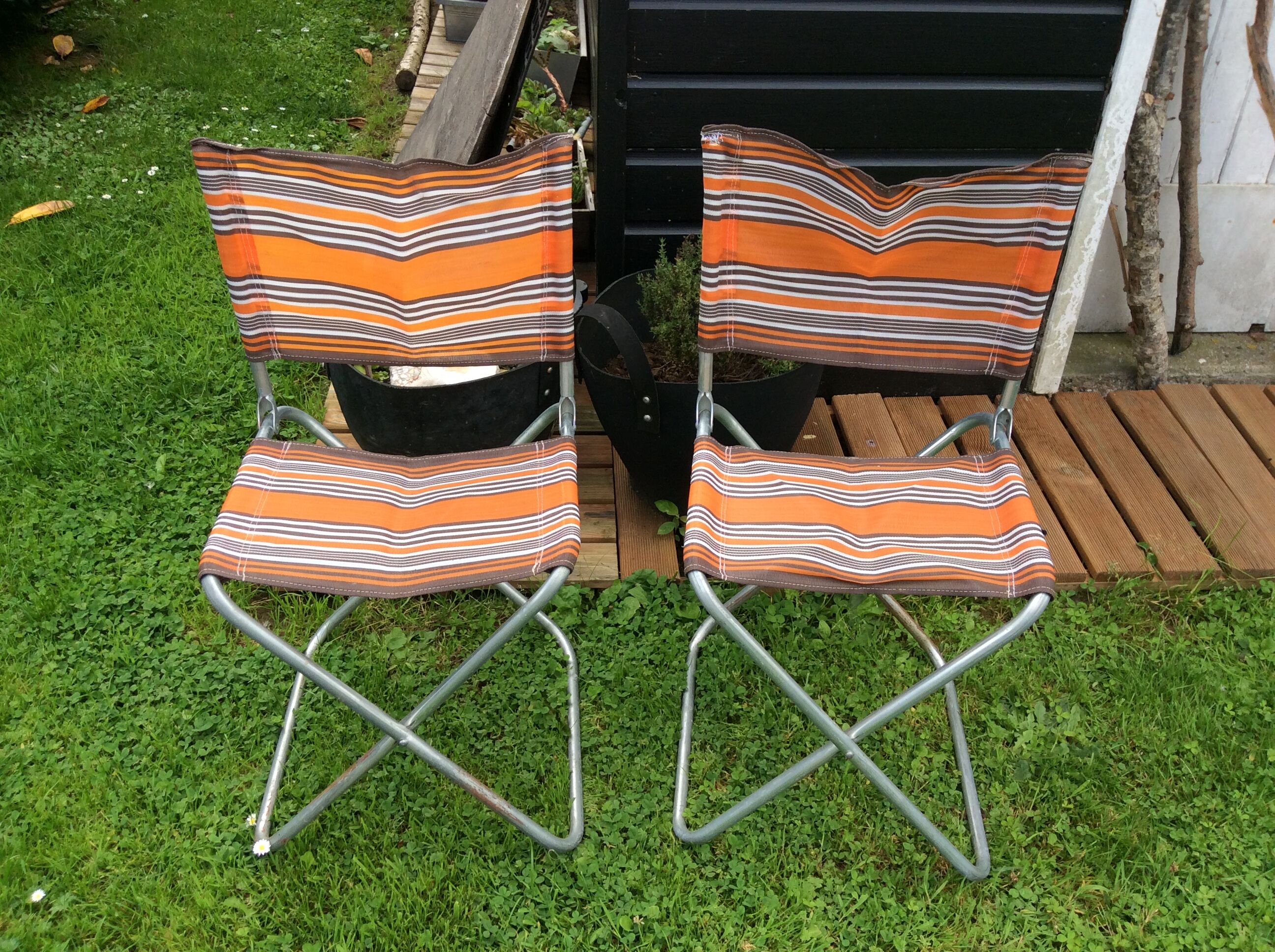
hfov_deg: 56.9
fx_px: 1177
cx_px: 638
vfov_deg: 44.1
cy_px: 476
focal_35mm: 32
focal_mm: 3.3
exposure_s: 1/379
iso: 32
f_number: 2.4
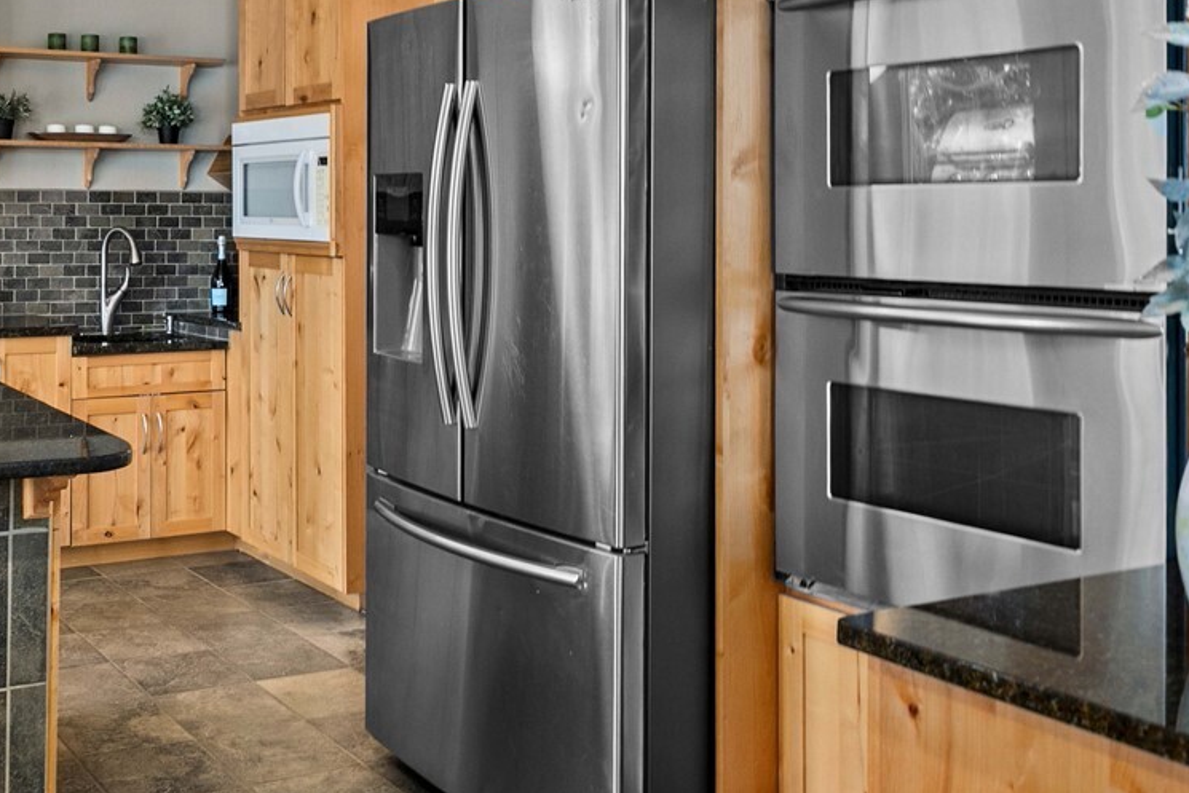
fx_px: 1354
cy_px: 221
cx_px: 247
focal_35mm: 41
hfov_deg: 45.2
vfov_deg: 32.2
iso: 1000
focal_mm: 18
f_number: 6.7
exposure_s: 1/6
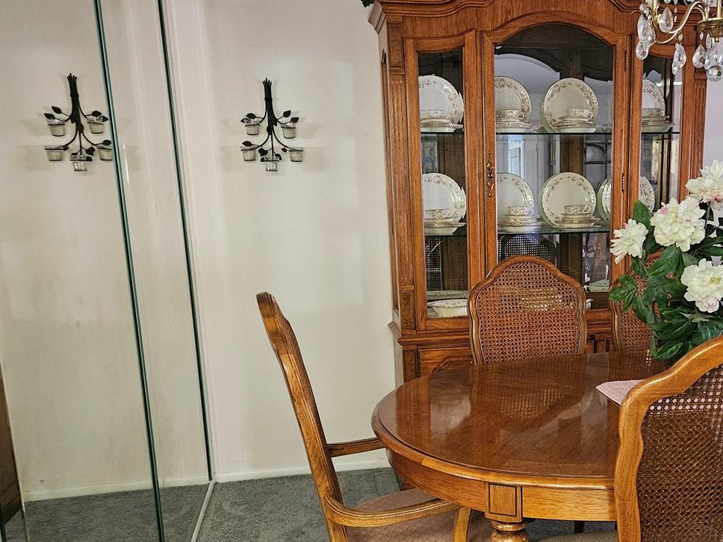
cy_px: 358
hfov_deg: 47.8
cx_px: 509
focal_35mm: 38
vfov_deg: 37.3
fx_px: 794
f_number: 1.8
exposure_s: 1/60
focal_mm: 5.4
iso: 800
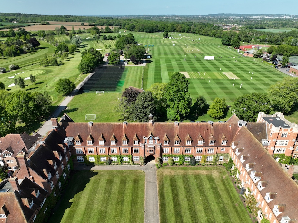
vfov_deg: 56.8
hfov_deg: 71.6
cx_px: 149
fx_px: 207
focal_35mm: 24
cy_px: 112
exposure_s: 1/160
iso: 100
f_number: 2.8
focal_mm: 12.29
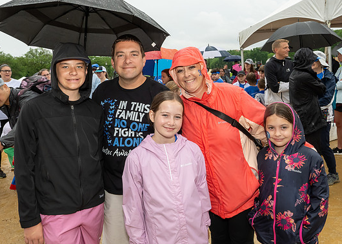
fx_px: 320
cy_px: 102
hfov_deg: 56.2
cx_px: 174
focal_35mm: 33
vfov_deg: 41.6
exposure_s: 1/250
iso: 800
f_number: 10
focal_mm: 18
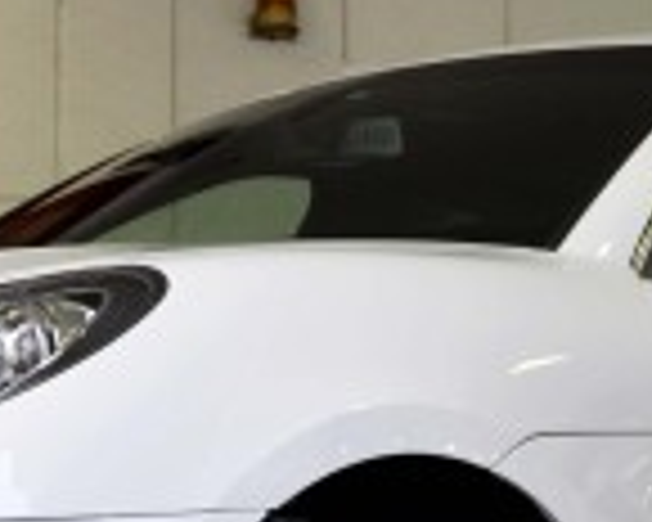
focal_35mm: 125
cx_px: 225
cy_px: 533
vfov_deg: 12.2
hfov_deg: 15.4
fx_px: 2412
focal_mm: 22
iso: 200
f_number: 5.6
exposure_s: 1/30
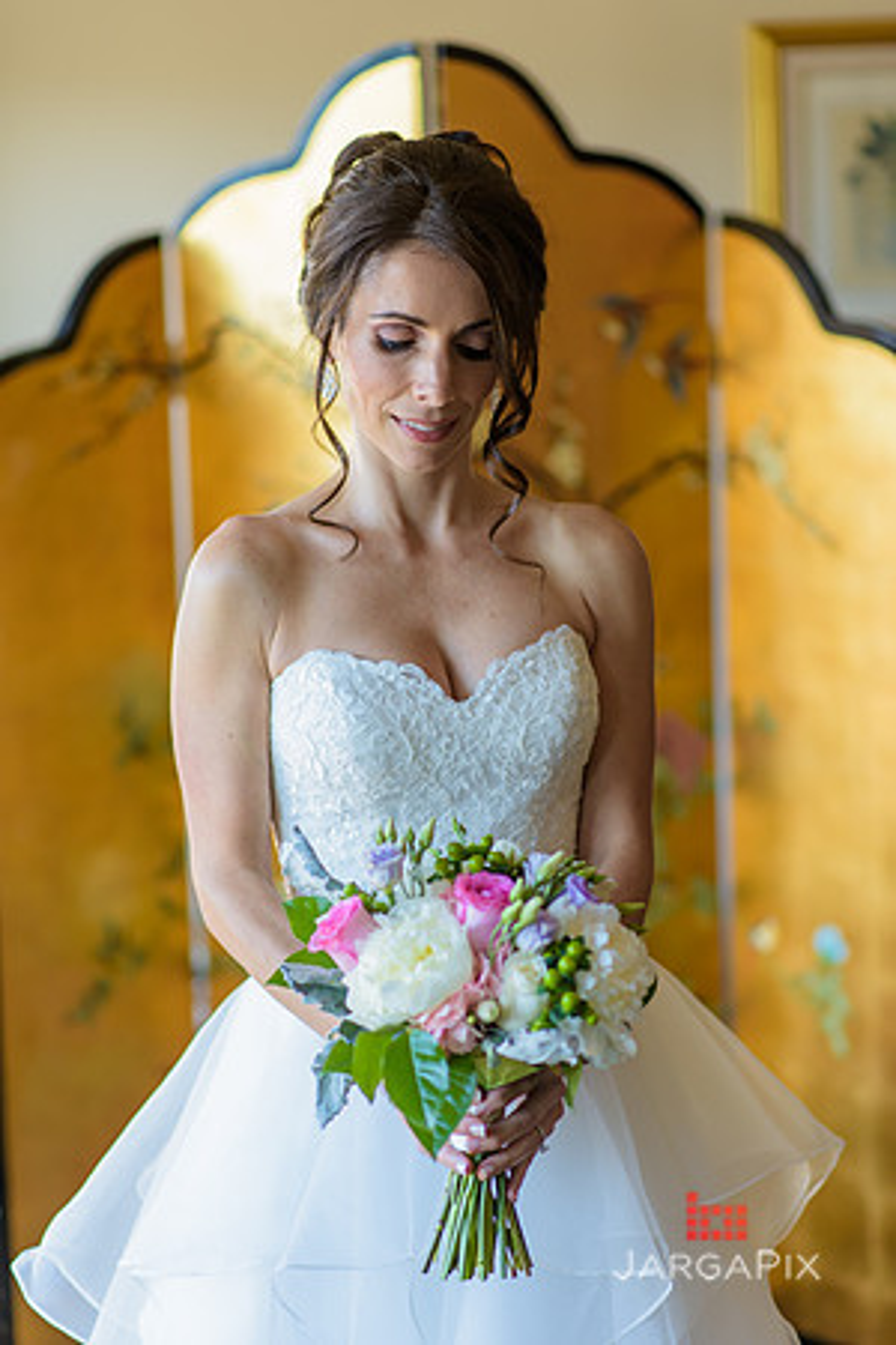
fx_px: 3173
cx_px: 448
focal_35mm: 85
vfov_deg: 23.9
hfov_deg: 16.1
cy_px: 672
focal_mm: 85
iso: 200
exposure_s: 1/200
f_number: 2
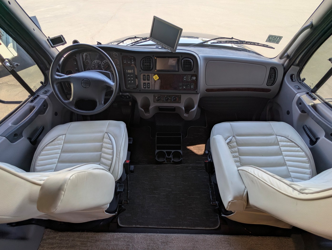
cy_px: 125
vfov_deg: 78.2
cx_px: 166
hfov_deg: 94.4
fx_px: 154
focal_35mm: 16
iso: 44
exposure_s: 1/133
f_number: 2.2
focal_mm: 2.35
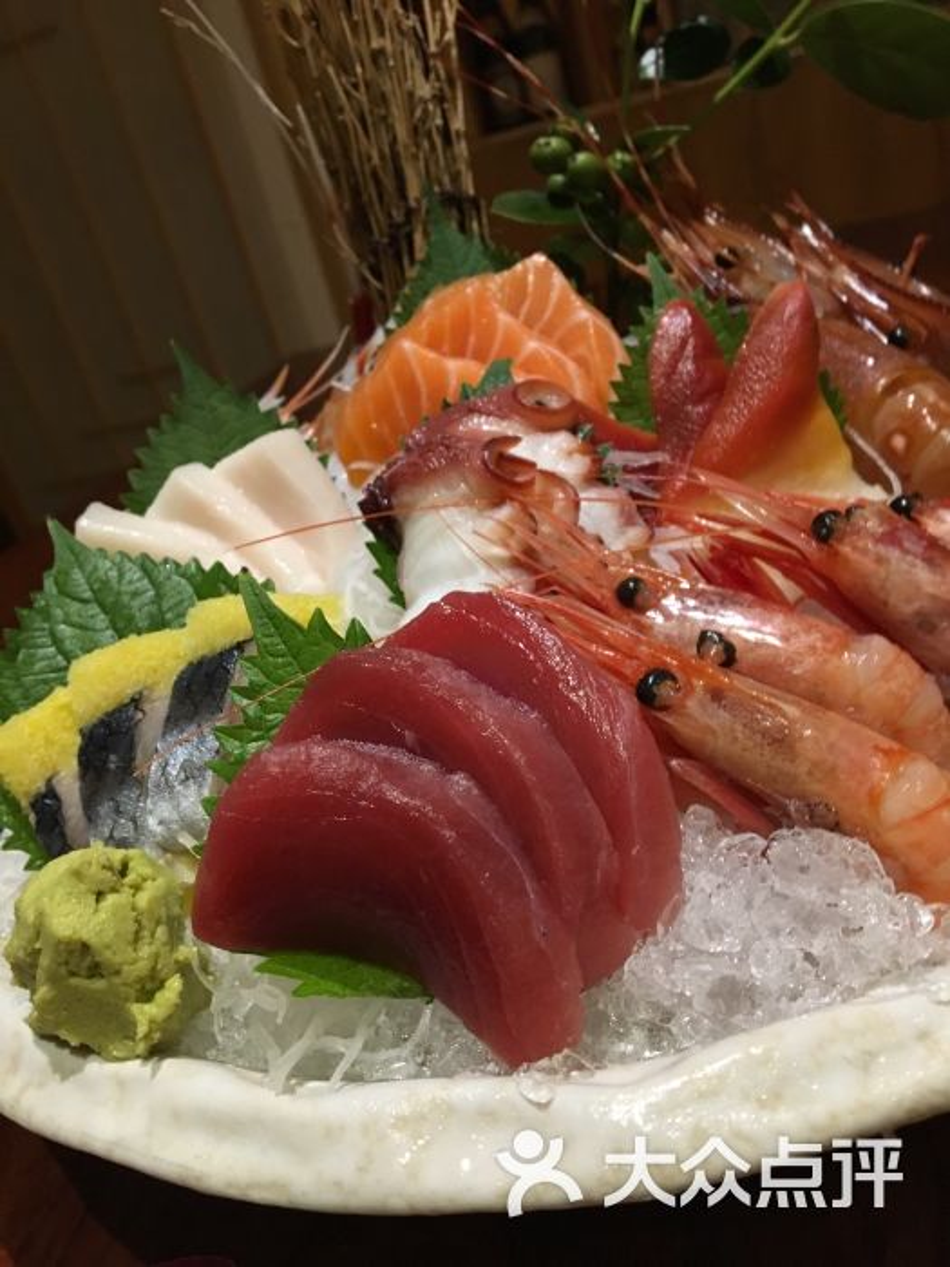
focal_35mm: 29
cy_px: 634
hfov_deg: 48.2
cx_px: 475
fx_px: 1061
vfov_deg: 61.7
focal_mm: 4.15
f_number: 2.2
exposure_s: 1/33
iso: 200
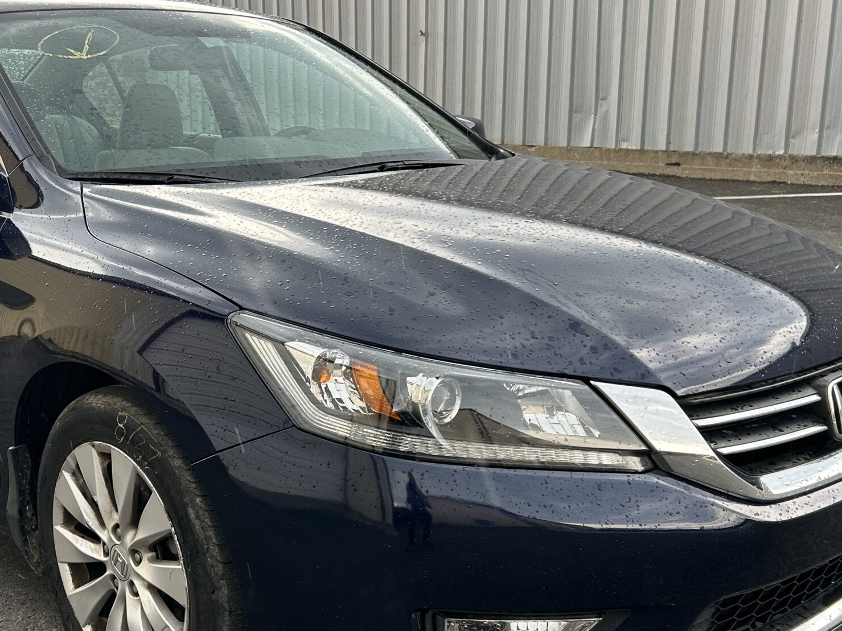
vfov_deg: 31.9
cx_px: 286
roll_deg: +1.0
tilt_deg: -17.8
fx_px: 1094
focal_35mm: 45
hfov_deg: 41.6
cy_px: 415
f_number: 1.5
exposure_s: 1/181
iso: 40
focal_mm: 5.7
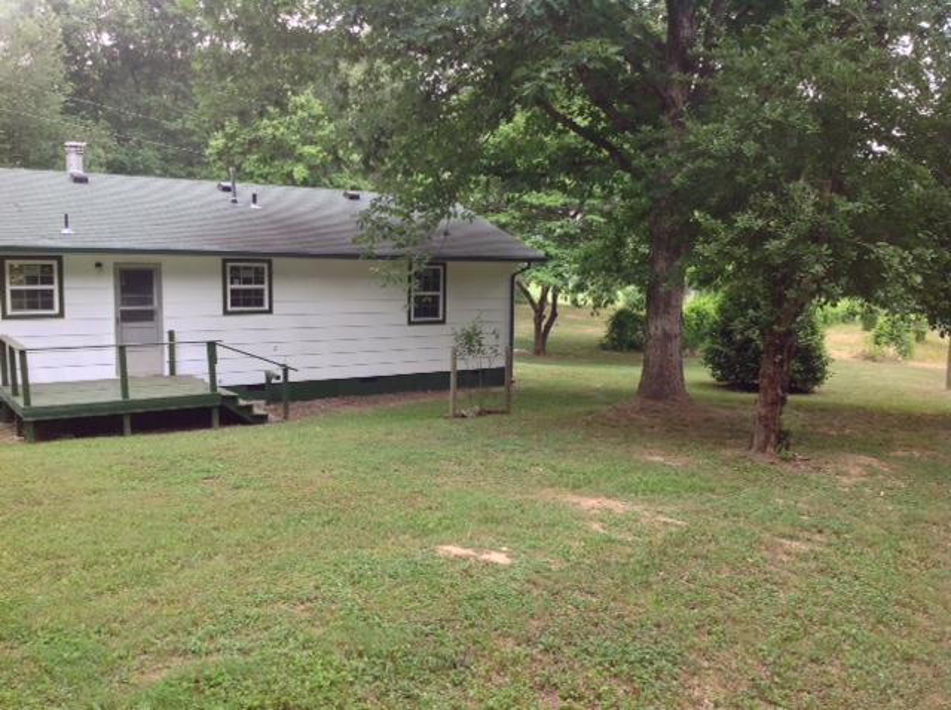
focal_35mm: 35
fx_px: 960
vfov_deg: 40.6
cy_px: 355
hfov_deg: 52.7
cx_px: 476
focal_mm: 4.28
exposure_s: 1/120
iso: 80
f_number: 2.4
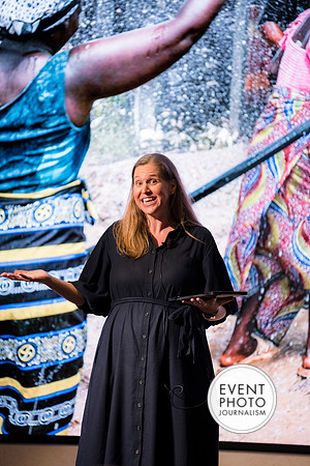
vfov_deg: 10.3
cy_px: 233
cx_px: 155
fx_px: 2583
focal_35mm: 200
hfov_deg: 6.9
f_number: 2.8
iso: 1250
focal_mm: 200
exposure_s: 1/125
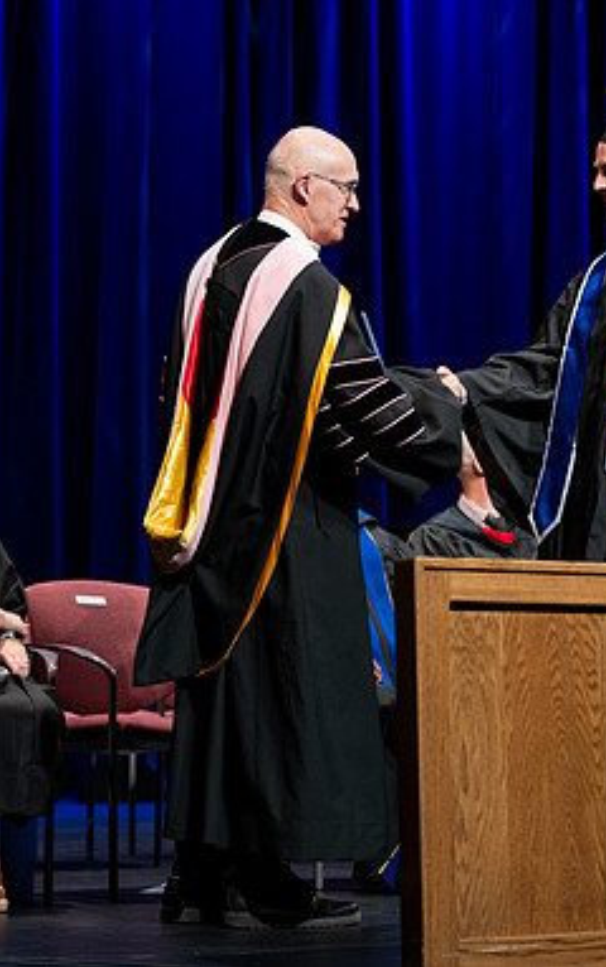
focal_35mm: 108
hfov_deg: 12.1
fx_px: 2849
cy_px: 481
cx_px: 447
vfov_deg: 19.3
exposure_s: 1/250
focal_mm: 70
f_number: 2.8
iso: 500
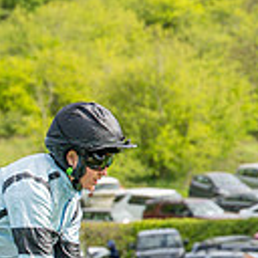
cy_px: 429
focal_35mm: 515
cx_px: -5
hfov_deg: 3.4
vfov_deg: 3.4
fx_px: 4343
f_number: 4
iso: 200
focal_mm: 77
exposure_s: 1/1250
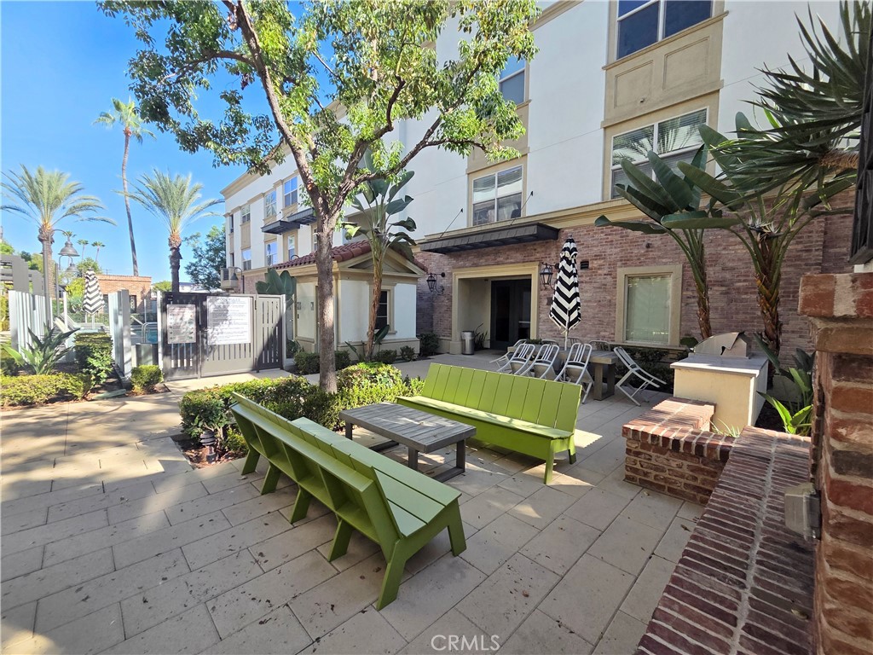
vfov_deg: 89.9
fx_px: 328
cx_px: 436
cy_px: 328
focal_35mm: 13
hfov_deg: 106.2
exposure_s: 1/807
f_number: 2.2
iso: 50
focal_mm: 2.2
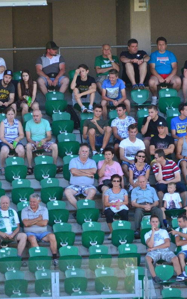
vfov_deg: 3.0
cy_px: 150
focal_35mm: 693
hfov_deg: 1.9
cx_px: 136
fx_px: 5656
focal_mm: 300
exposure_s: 1/500
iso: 1600
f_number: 5.6
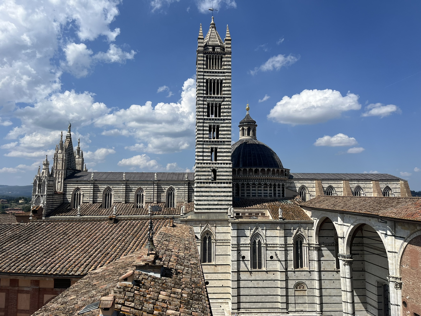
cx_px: 210
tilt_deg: +6.7
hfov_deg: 67.3
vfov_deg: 53.1
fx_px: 316
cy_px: 158
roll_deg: +0.7
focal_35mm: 26
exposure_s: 1/5848
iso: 50
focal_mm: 5.1
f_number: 1.6
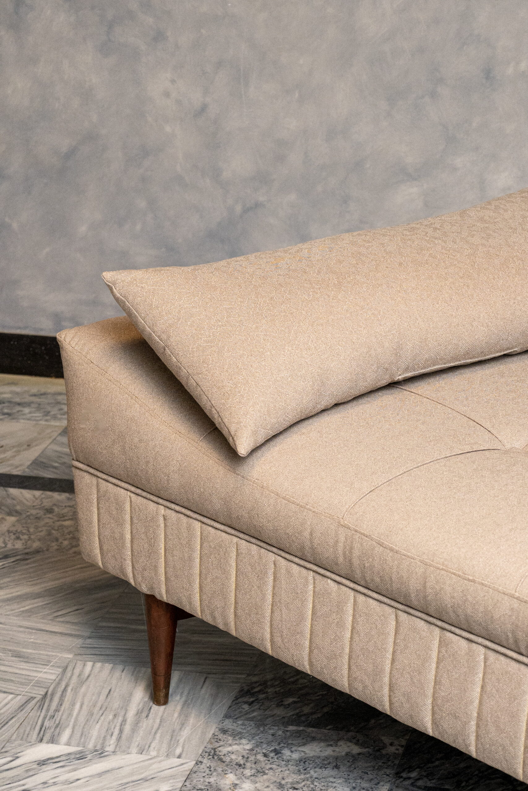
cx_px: 264
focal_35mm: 105
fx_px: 2310
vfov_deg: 19.5
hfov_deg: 13.0
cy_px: 396
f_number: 5.6
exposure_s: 1/200
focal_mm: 70
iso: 3200
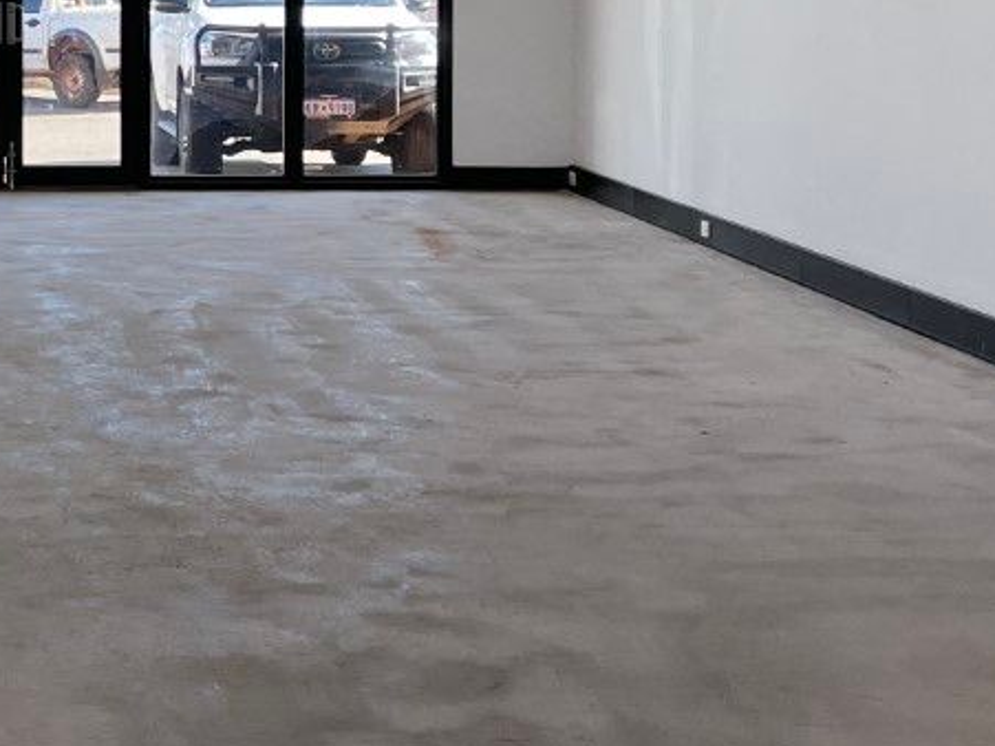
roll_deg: +0.1
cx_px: 71
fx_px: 2385
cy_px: 42
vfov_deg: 17.4
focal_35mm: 83
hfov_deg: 22.9
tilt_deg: -1.8
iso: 32
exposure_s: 1/308
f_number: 1.6
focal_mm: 5.1
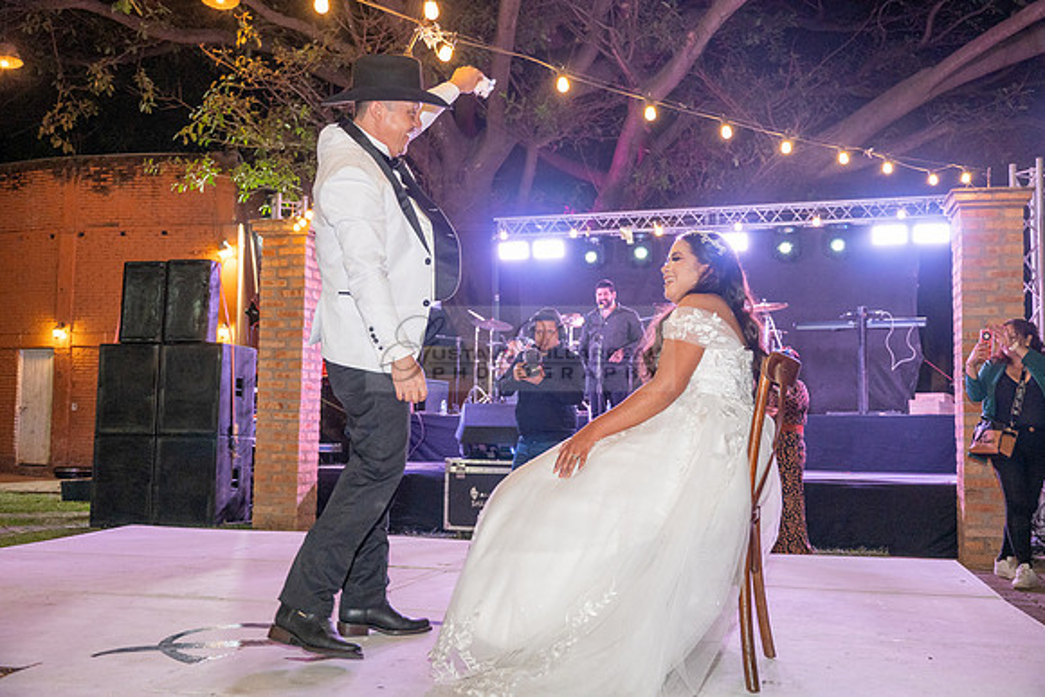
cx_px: 522
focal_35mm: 35
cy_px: 348
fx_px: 1016
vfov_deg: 37.9
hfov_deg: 54.4
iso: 2500
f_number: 5
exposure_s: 1/80
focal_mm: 35
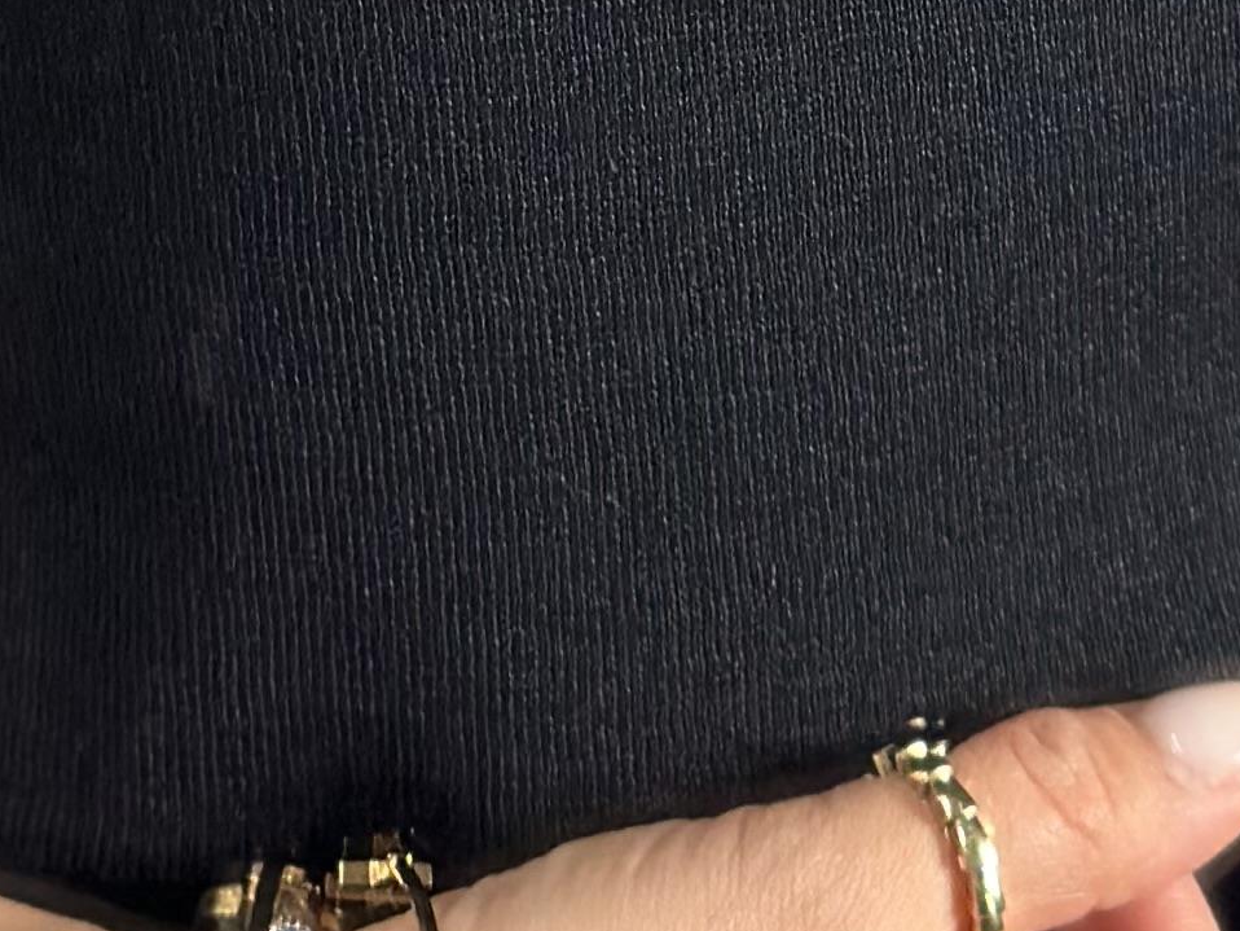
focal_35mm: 202
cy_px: -1401
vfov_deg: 6.9
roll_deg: +1.7
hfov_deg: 9.8
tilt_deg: -33.7
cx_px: 188
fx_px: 7238
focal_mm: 6.86
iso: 125
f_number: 1.78
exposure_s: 1/100
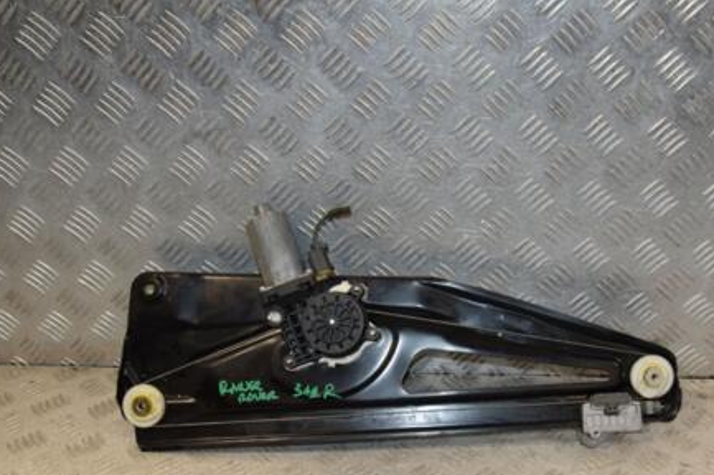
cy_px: 328
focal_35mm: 44
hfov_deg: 44.6
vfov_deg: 30.4
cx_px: 422
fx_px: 866
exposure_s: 1/200
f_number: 7.1
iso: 800
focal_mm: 21
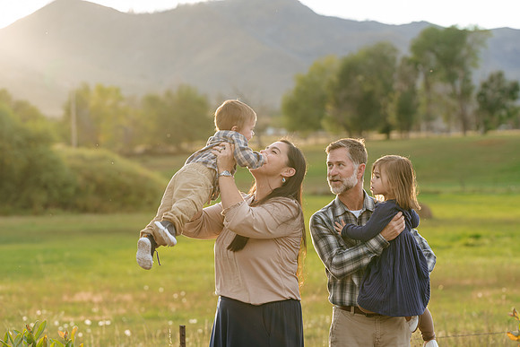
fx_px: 2124
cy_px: 174
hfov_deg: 14.0
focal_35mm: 147
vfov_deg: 9.3
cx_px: 260
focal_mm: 147
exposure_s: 1/200
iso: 640
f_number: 5.6
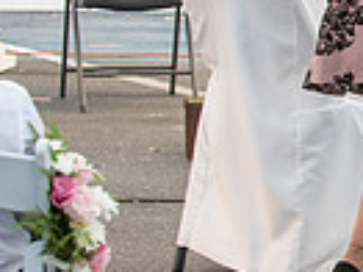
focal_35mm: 298
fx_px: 3122
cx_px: 671
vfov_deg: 5.0
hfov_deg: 6.5
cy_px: -12
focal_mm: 70
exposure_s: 1/125
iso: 800
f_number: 6.3
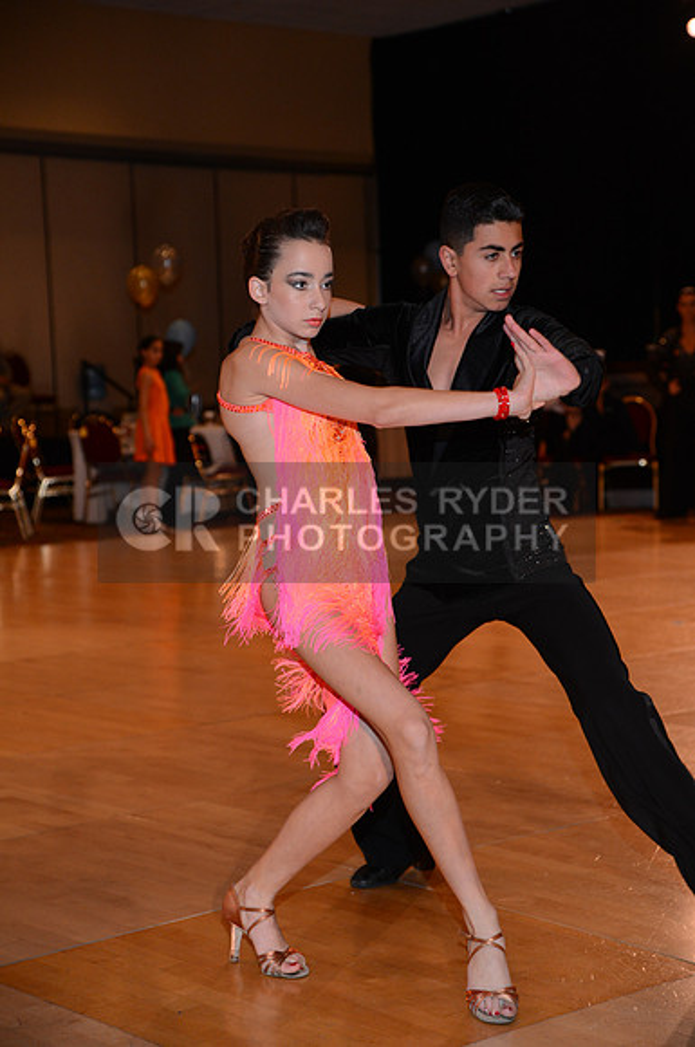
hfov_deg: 19.4
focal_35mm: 70
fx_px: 2033
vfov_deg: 28.9
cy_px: 524
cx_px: 348
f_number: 4.5
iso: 2000
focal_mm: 70
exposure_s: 1/200
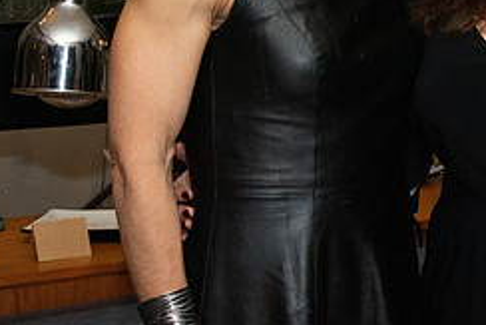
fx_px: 1688
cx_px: 428
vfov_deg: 10.9
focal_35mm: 125
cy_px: -7
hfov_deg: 16.2
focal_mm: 35
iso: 5000
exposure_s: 1/160
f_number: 11
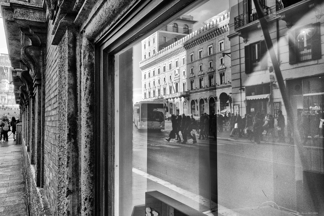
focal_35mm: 30
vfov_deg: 43.6
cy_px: 108
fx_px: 270
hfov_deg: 61.9
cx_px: 162
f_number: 4
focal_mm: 11.04
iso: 125
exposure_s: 1/80
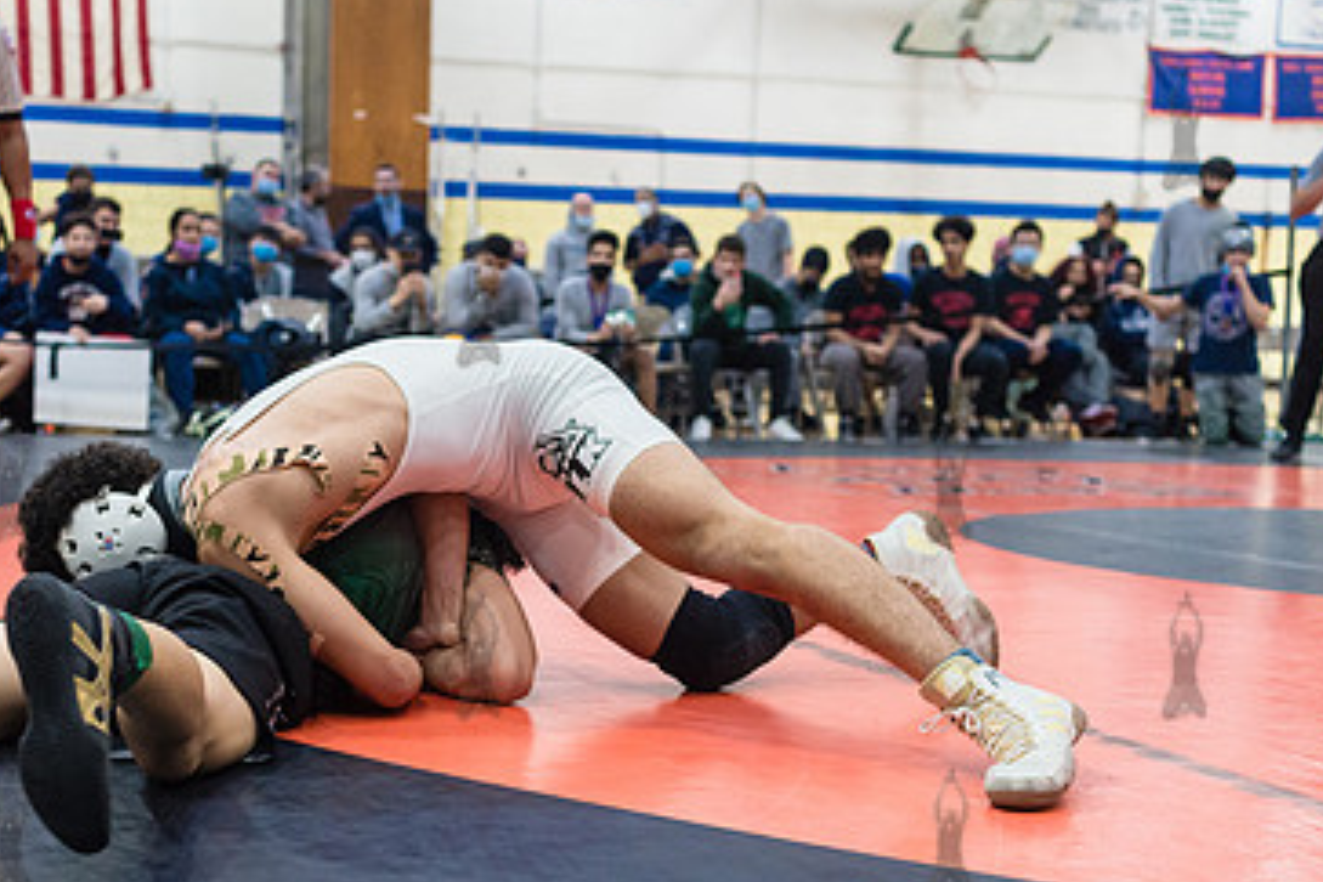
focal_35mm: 56
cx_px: 477
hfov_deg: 35.4
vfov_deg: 24.0
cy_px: 654
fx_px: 2058
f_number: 3.5
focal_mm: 35
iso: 4000
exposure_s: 1/400
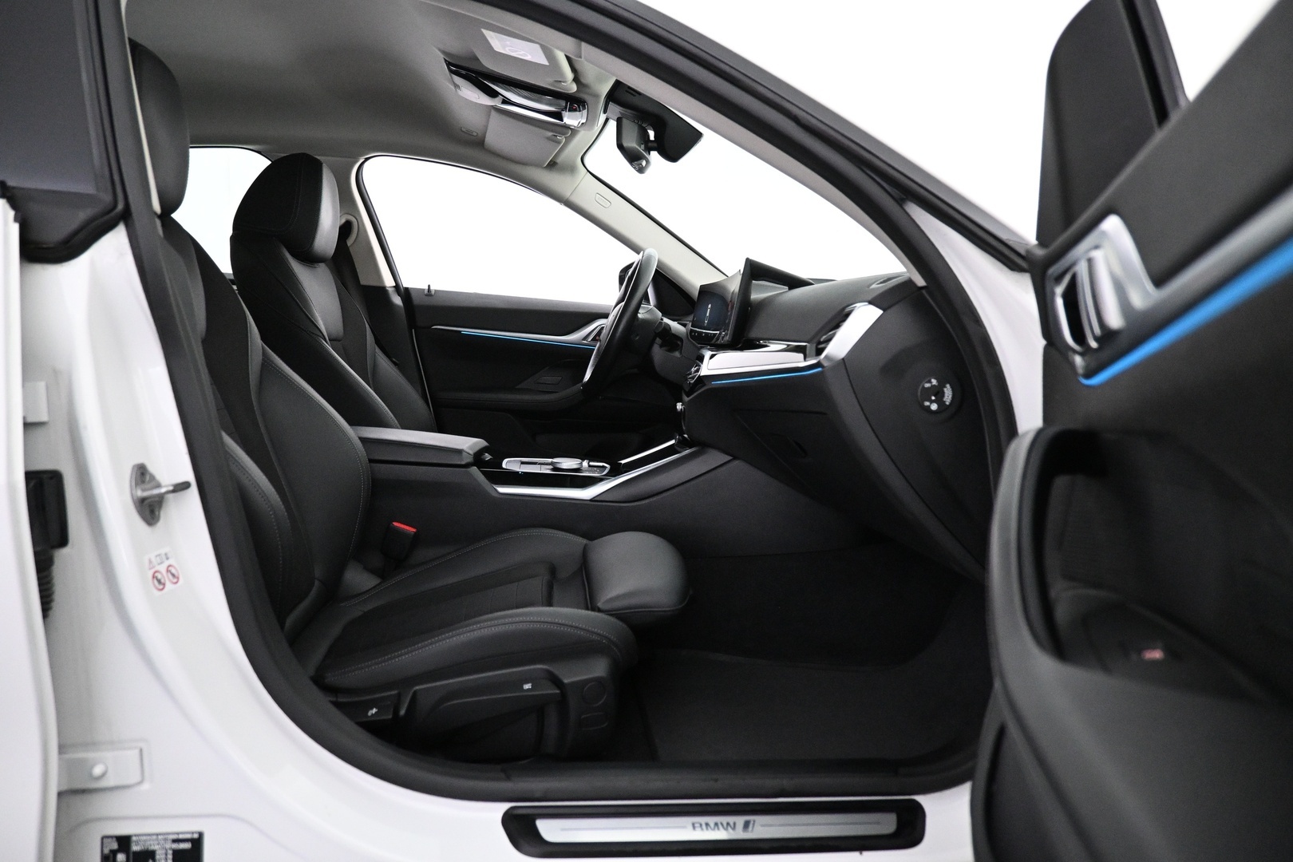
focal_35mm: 24
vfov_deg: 53.1
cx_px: 646
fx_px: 862
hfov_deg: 73.7
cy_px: 431
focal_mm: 16
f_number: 3.5
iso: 4000
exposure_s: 1/100
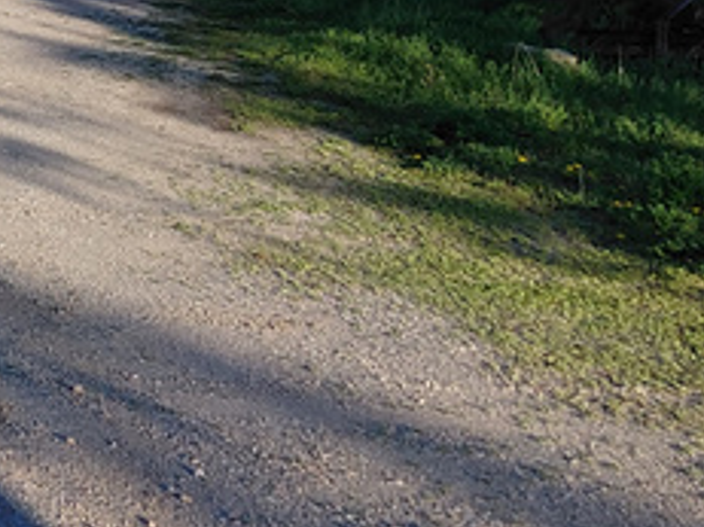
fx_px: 2256
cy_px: -82
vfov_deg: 13.0
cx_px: -213
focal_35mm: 111
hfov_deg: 16.7
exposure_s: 1/1661
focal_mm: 4.69
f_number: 1.8
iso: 50
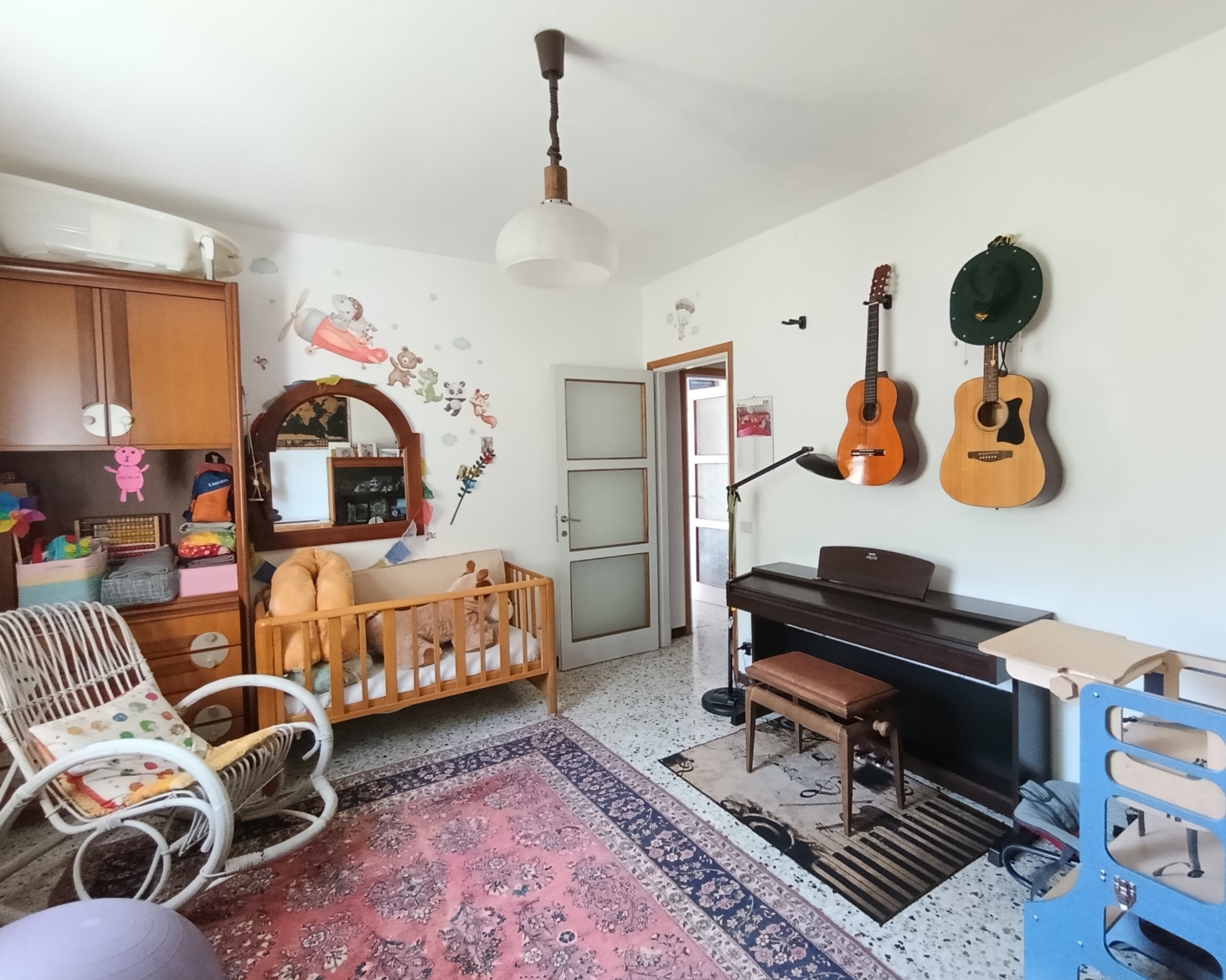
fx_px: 581
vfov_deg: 80.4
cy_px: 480
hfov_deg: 93.0
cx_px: 647
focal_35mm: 16
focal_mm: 1.65
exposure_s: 1/33.3
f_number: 2.2
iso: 669
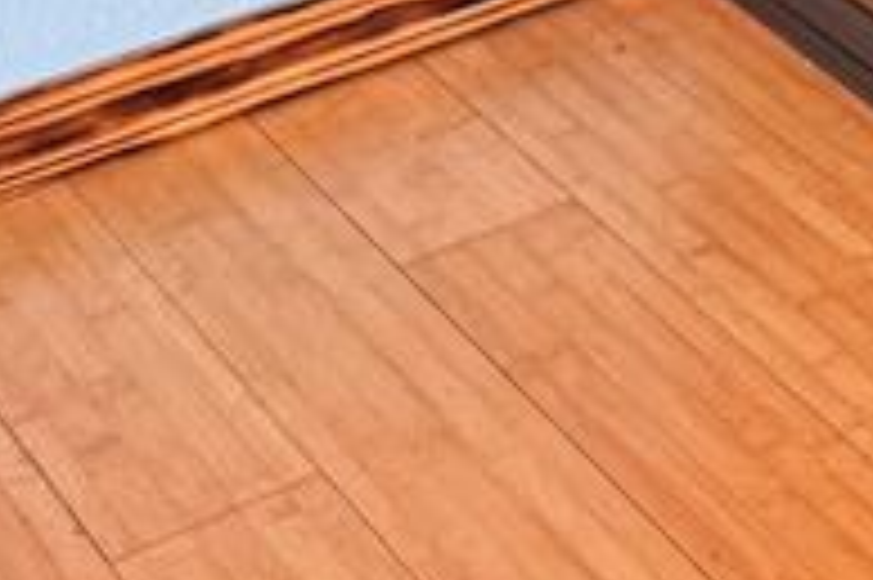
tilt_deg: -10.3
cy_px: -1052
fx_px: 3198
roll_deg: -0.6
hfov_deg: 12.6
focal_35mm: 132
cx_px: 1994
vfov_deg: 8.8
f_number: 1.78
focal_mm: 6.76
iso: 250
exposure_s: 1/60
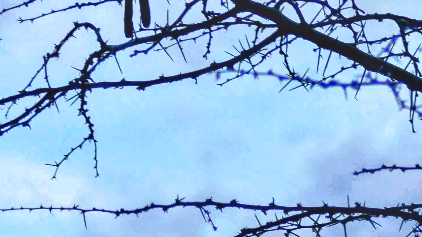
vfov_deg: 2.2
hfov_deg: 3.9
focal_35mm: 560
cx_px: 297
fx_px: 6267
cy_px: -129
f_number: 5.6
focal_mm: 122
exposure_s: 1/500
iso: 400
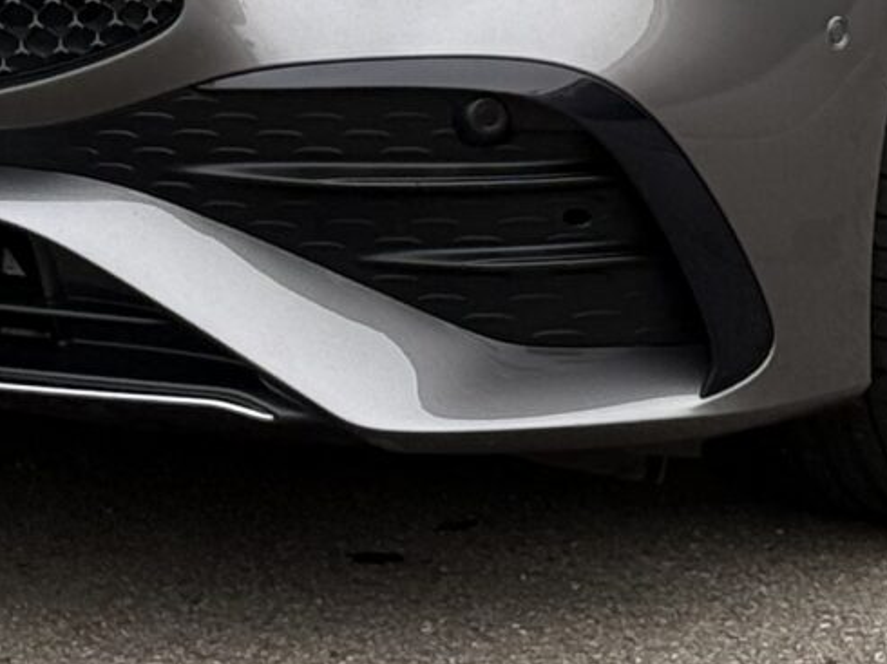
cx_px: 722
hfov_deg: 7.9
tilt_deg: -0.5
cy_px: -941
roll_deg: +0.1
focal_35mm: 251
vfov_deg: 5.7
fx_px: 6428
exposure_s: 1/475
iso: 64
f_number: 1.78
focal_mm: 6.76
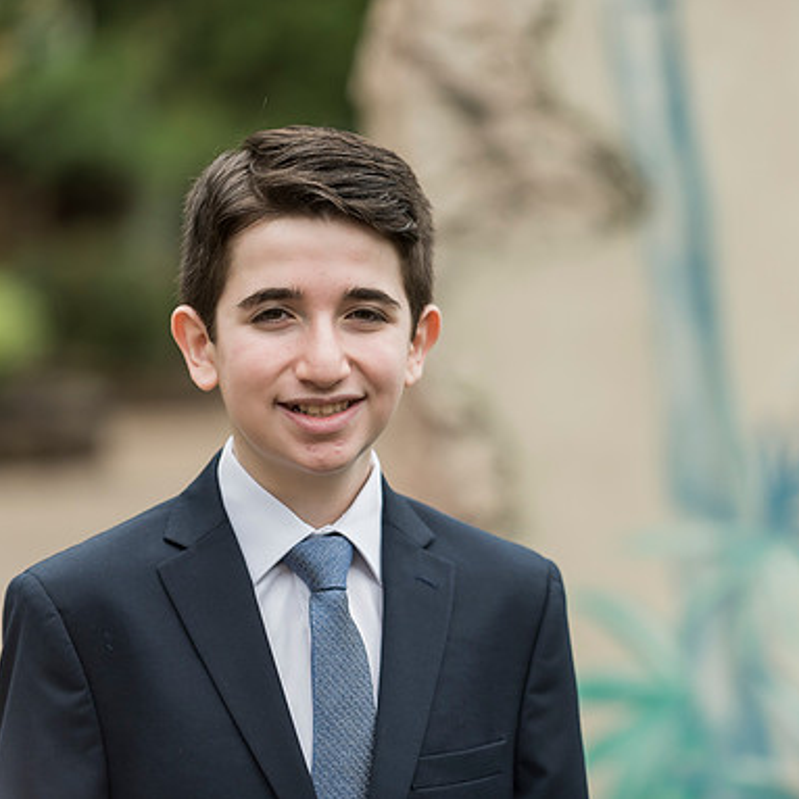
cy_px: 397
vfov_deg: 9.7
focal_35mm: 180
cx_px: 601
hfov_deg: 9.7
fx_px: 4701
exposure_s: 1/2000
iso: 400
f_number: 2.8
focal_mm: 140
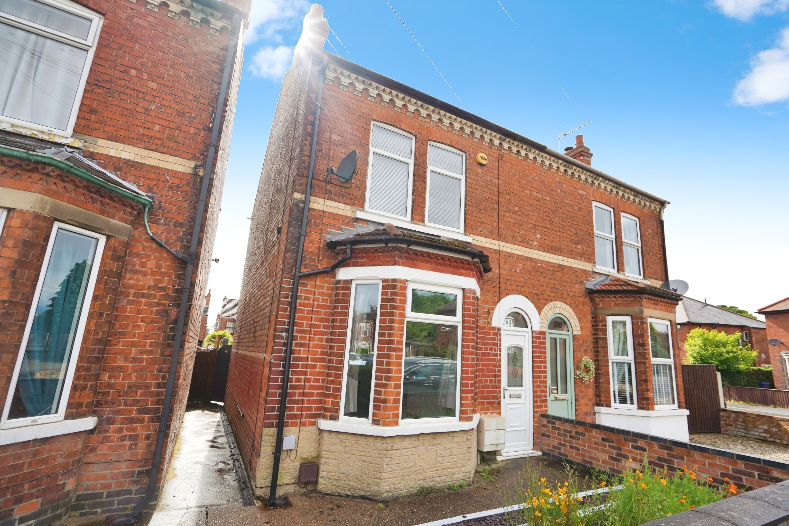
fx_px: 351
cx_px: 394
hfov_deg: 96.7
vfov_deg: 73.8
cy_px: 263
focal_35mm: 16
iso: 100
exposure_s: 1/500
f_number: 4.5
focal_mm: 16
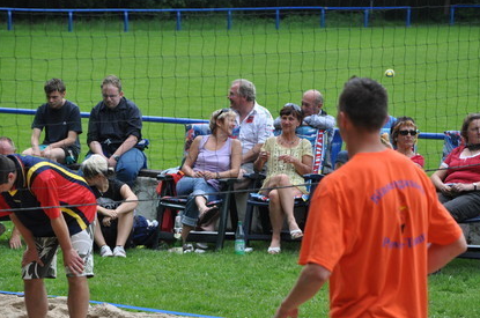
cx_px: 249
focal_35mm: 217
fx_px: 2888
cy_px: 187
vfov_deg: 6.3
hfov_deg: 9.5
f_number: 5.6
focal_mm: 120
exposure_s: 1/1000
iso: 800
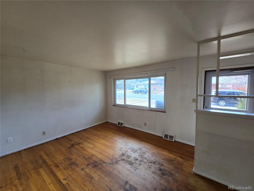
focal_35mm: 13
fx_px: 95
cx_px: 127
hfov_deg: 106.2
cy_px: 96
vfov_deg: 89.9
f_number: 2.2
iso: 80
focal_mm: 2.2
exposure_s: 1/60
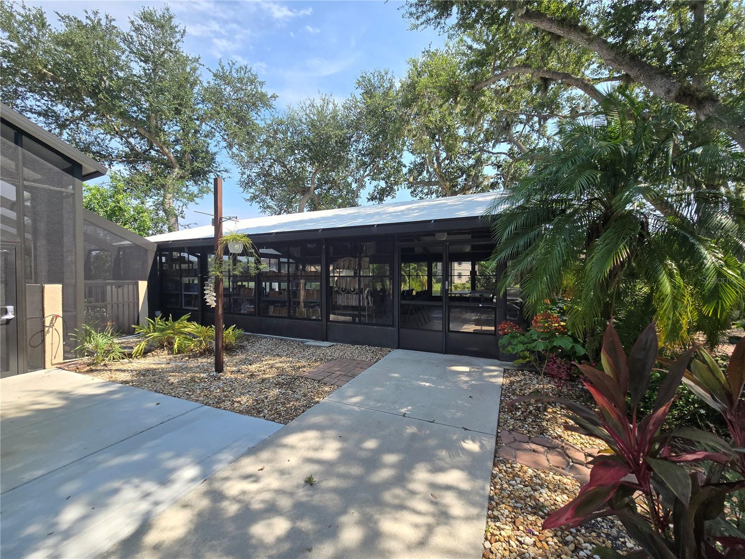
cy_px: 280
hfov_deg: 106.2
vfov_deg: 89.9
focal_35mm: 13
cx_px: 372
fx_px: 280
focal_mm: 2.2
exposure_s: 1/1328
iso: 50
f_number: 2.2
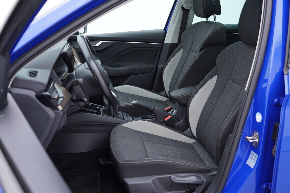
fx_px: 290
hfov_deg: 53.1
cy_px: 96
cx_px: 145
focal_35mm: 36
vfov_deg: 36.9
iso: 125
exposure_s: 1/40
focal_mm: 24
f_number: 2.8
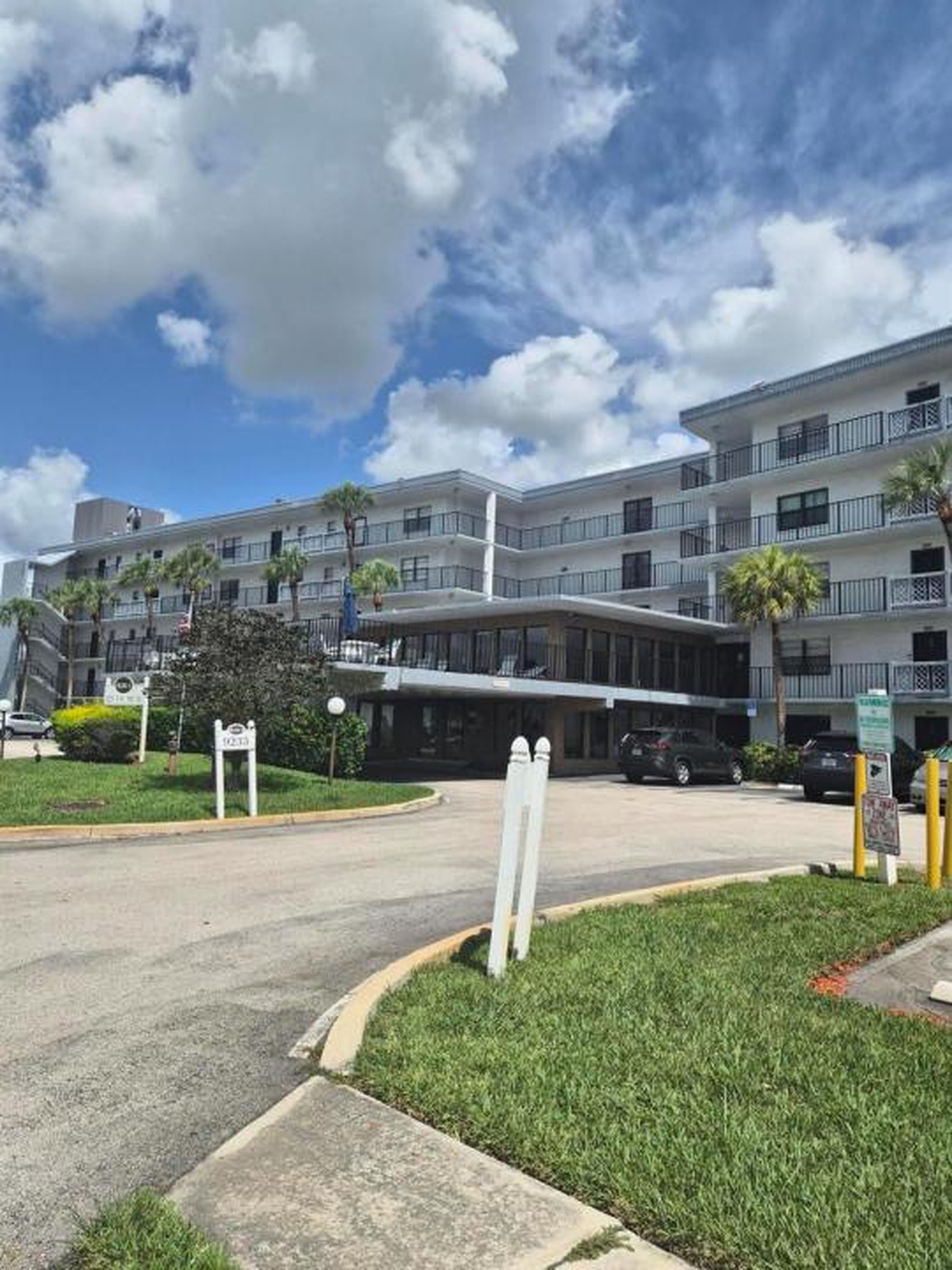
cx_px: 476
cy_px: 635
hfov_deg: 58.9
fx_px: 843
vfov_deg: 73.9
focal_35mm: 23
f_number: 1.8
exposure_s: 1/7696
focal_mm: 5.4
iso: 64
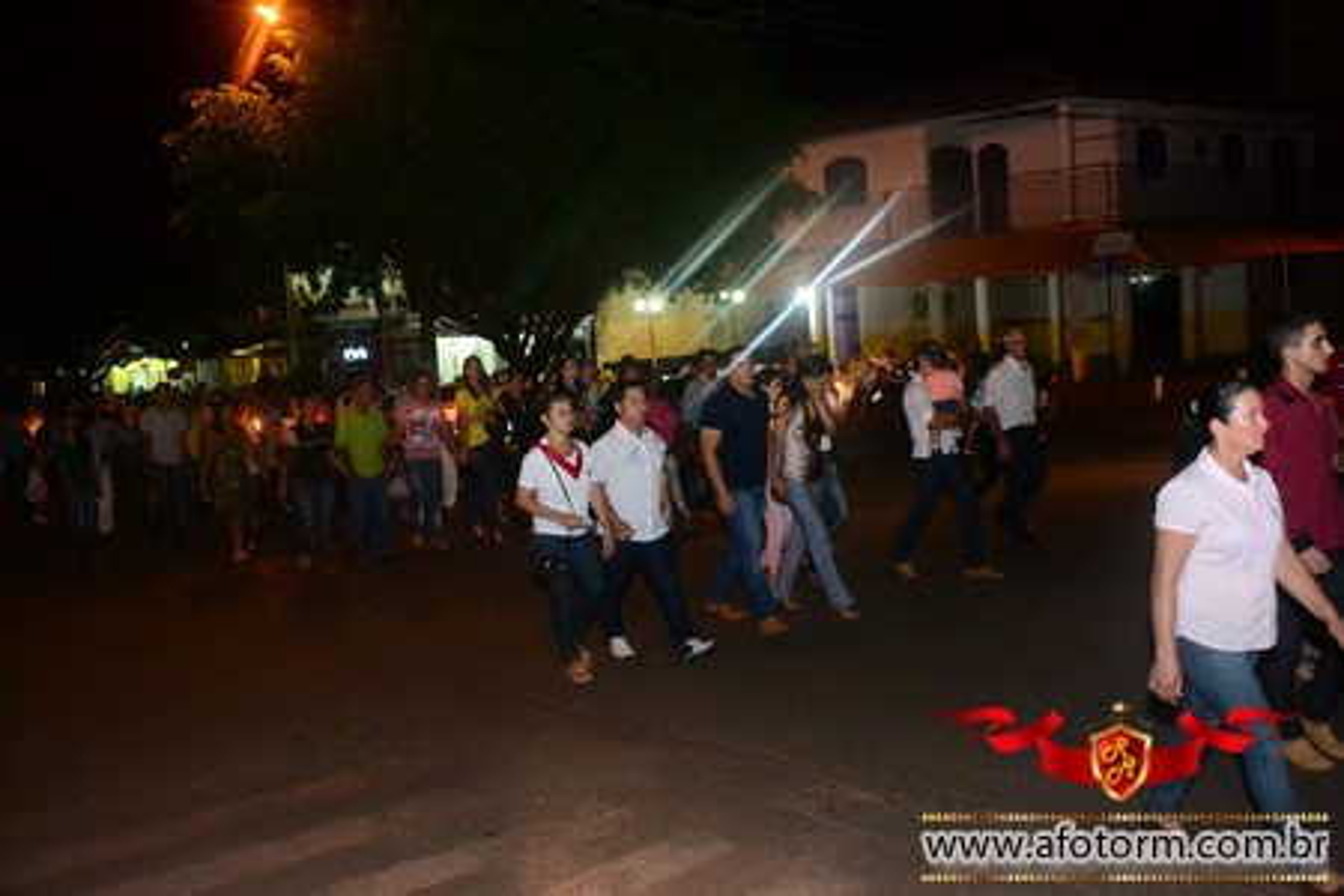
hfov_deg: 53.1
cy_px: 448
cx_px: 672
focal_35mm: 36
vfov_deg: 36.9
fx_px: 1344
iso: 3200
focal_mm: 24
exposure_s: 1/60
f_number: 3.8
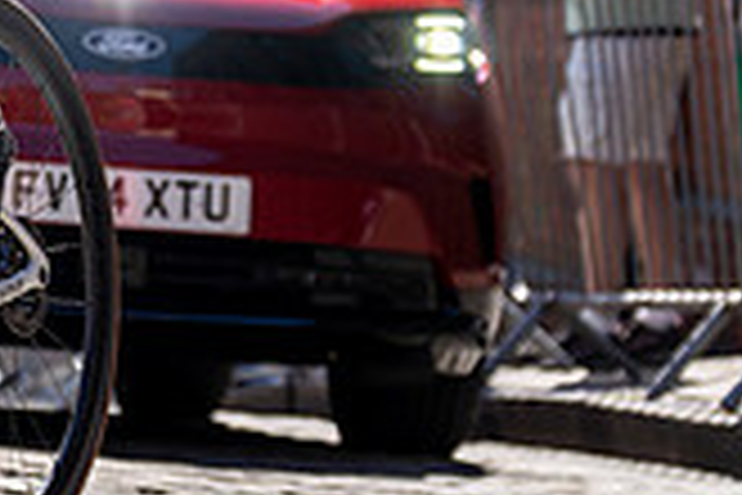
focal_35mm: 246
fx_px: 5070
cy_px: -326
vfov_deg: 5.5
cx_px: -468
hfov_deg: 8.1
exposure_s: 1/1000
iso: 100
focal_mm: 70
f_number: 3.5
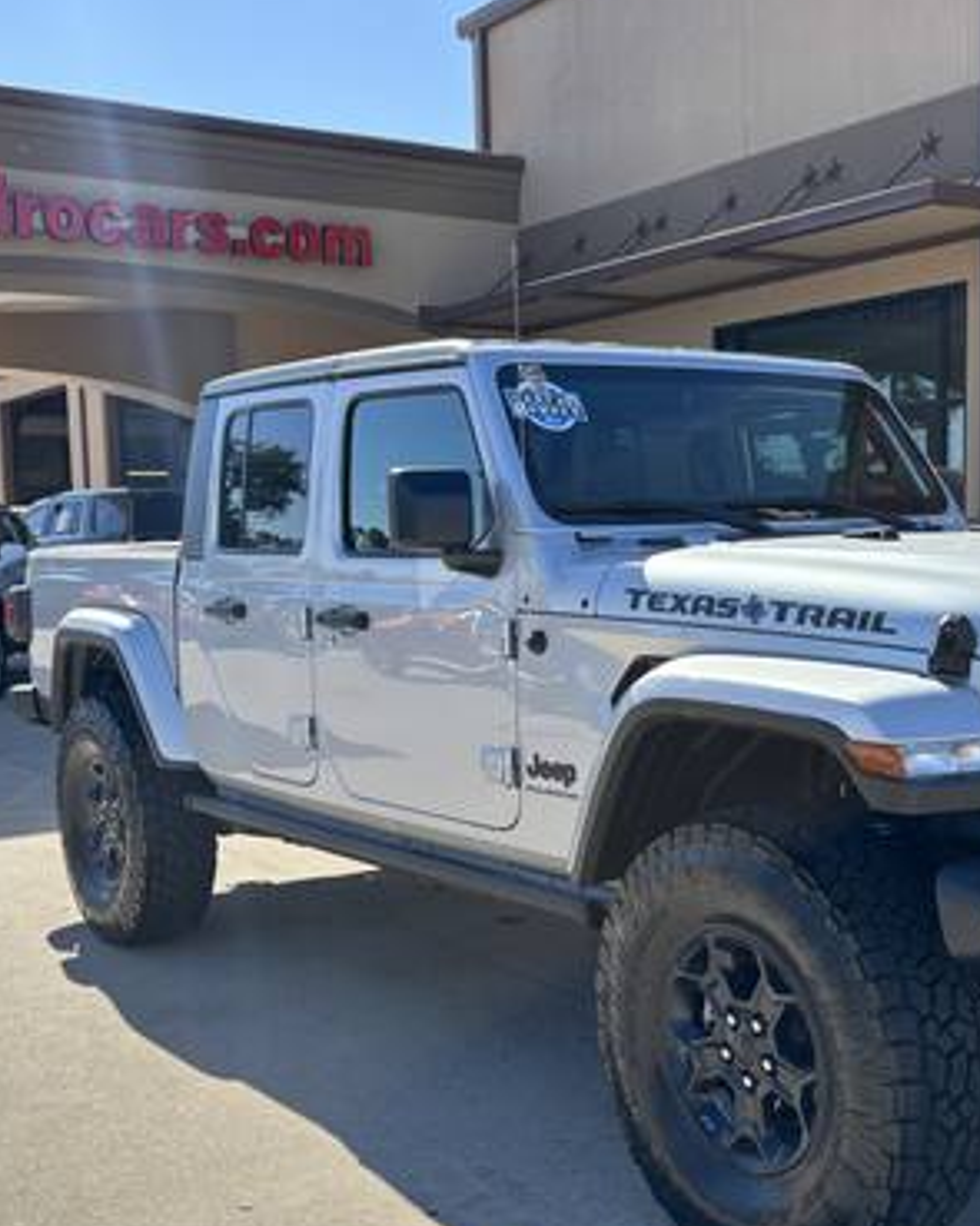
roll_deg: +0.7
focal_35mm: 44
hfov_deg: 33.6
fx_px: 1596
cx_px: 704
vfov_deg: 41.9
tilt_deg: -5.6
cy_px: 691
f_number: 1.6
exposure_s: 1/1399
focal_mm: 5.96
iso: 50
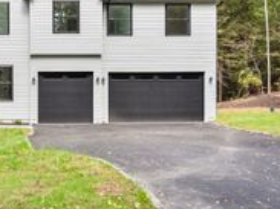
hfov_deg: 36.0
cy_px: 92
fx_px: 404
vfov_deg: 29.1
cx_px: 31
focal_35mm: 50
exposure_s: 1/15
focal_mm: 19
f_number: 9
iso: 200
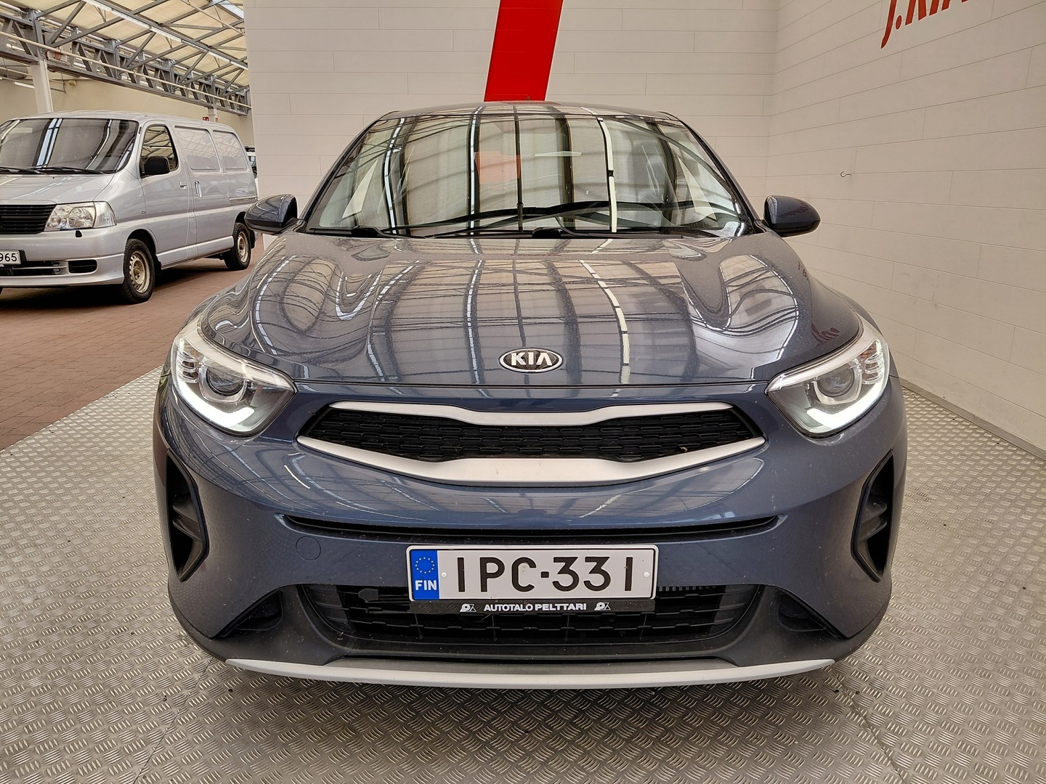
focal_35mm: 25
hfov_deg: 69.4
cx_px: 523
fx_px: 755
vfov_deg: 54.9
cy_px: 392
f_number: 1.8
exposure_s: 1/318
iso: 50
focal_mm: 4.69
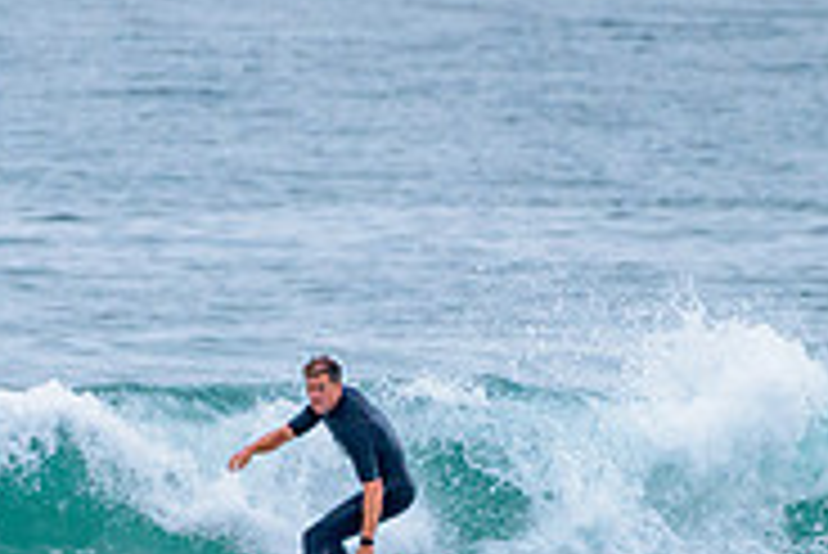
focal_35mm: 1924
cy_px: 496
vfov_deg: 0.7
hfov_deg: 1.1
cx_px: 310
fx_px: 44286
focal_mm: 500
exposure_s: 1/2000
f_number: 5.6
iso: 1400
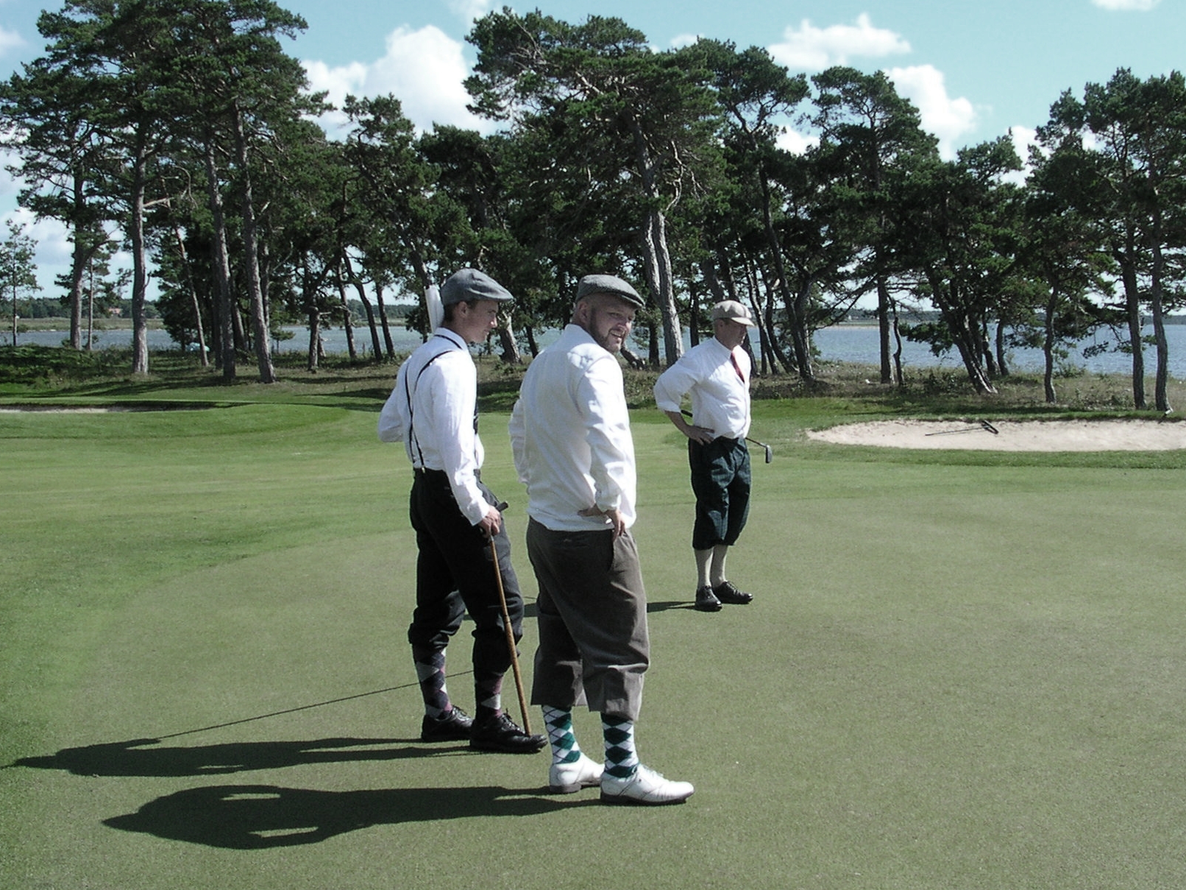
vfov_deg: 30.9
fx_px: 1610
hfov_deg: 40.3
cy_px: 425
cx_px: 695
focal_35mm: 47
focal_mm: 5.6
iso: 100
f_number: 4.5
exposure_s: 1/328
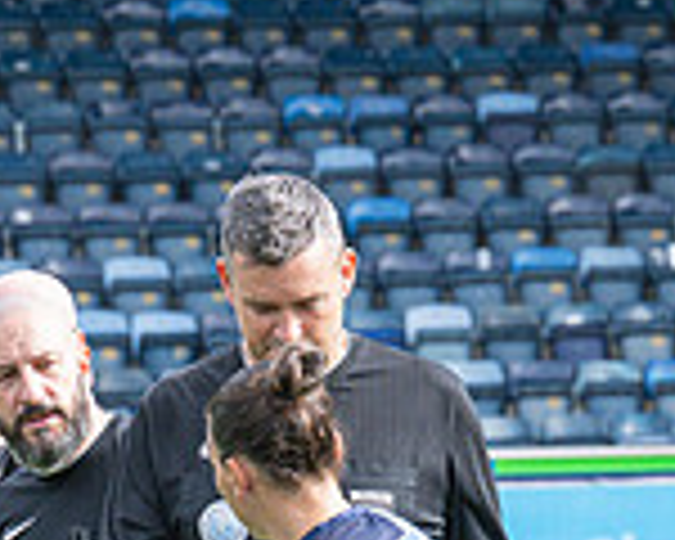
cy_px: 583
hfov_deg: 4.6
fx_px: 8391
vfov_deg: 3.7
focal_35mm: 420
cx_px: 103
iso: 400
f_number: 5
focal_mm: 82
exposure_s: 1/800
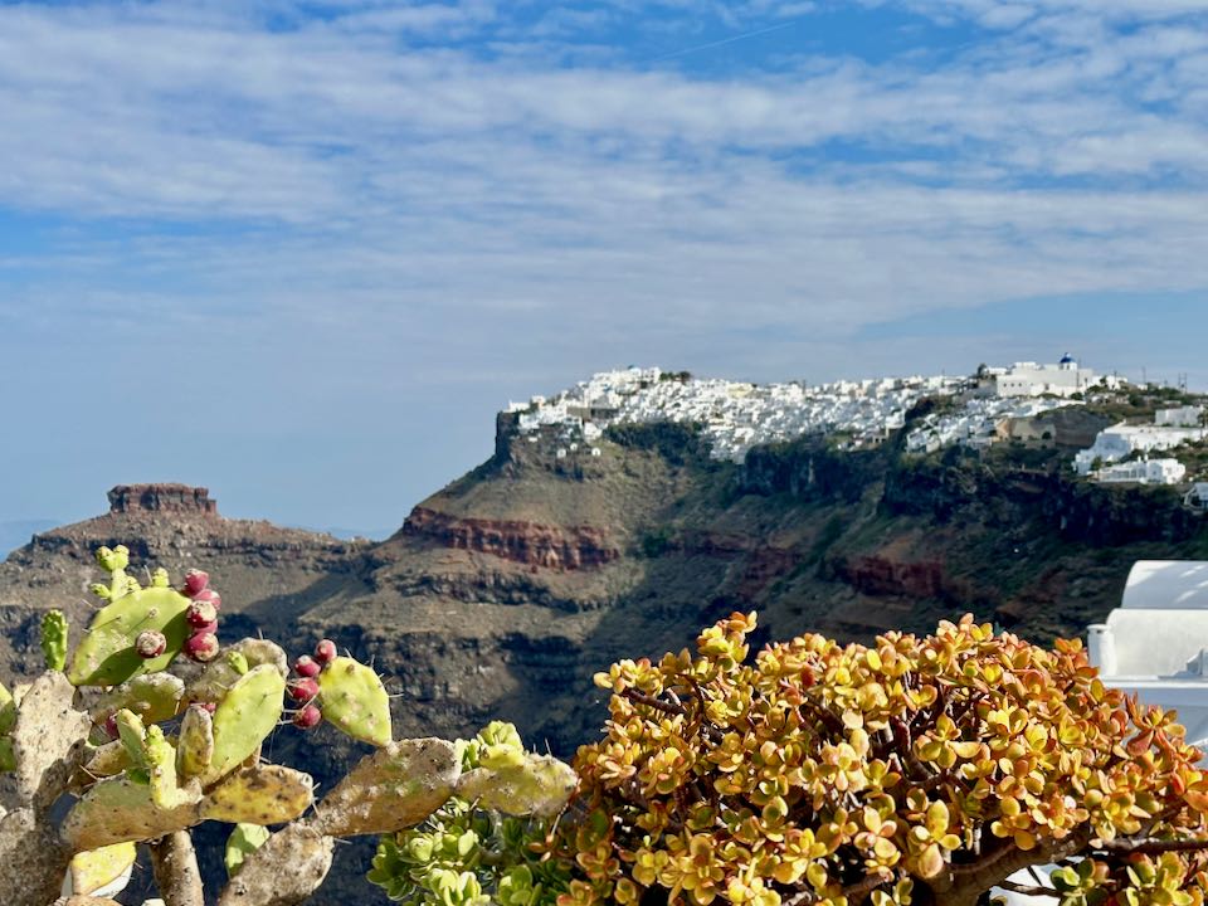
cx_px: 604
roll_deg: +0.9
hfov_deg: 39.7
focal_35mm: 48
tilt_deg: +0.1
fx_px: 1675
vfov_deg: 30.3
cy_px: 453
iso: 64
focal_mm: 6.86
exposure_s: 1/4367
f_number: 1.78
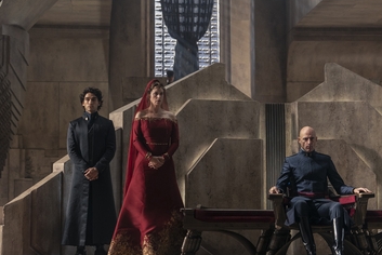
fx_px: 966
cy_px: 120
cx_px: 167
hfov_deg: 22.3
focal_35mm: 91
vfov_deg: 15.1
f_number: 3.2
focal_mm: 57
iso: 1000
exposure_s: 1/160
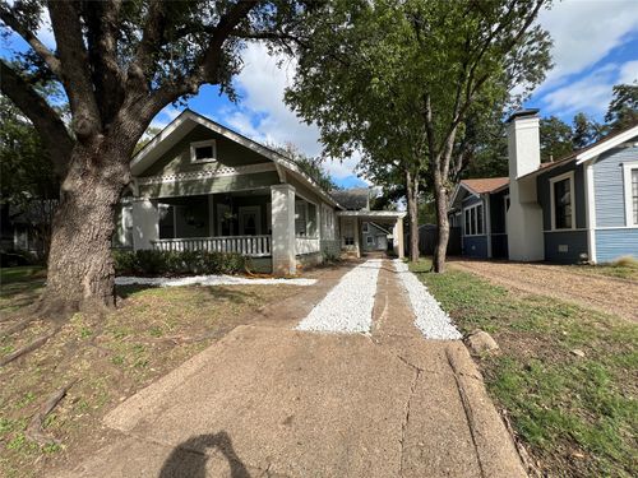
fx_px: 240
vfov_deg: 89.9
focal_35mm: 13
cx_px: 319
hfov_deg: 106.2
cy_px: 239
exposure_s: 1/1014
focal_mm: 1.57
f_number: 1.8
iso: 32
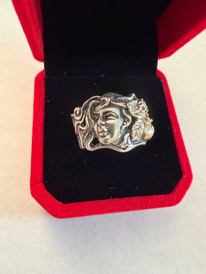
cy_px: 137
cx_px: 103
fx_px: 206
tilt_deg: -64.2
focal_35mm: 26
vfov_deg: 67.3
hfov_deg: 53.1
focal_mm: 2.22
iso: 640
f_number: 2.2
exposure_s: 1/50
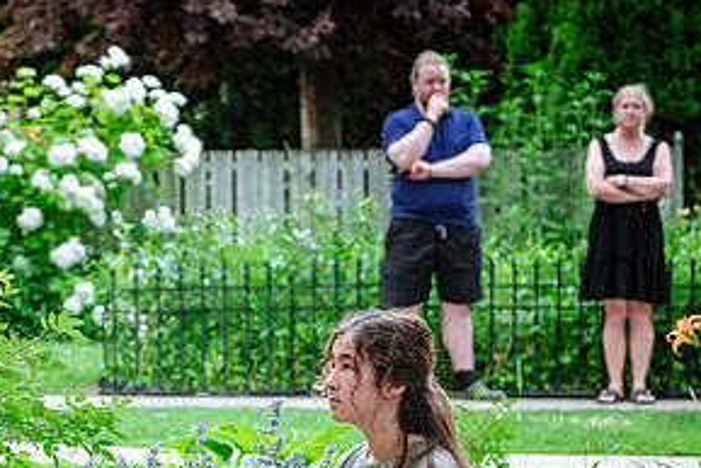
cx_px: 121
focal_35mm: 200
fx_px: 3896
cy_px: 462
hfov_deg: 10.2
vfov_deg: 6.9
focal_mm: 61
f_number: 2.8
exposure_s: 1/250
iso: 1600
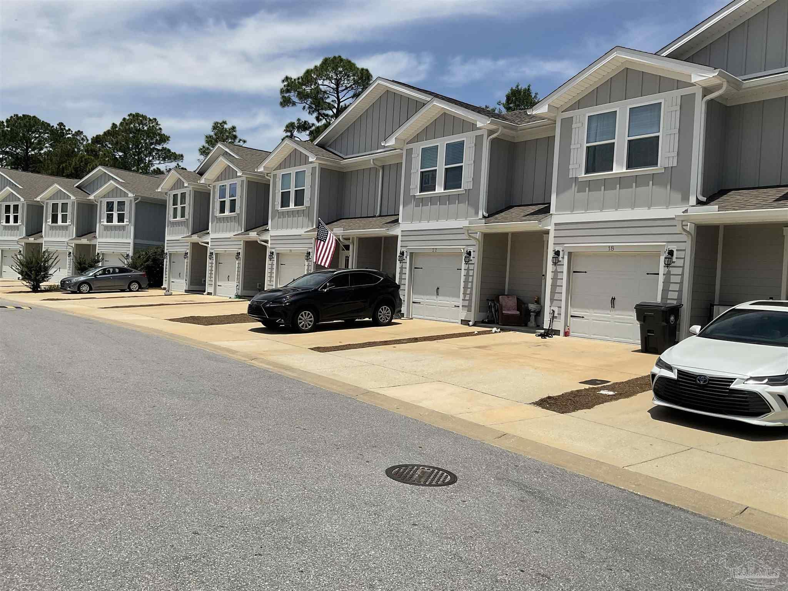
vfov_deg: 48.2
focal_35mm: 29
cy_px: 296
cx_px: 394
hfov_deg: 61.7
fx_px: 660
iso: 16
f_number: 1.8
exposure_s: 1/4405
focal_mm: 3
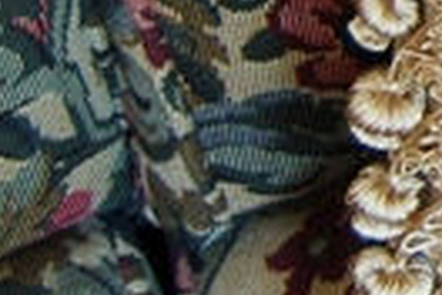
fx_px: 2903
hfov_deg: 7.8
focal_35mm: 236
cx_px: 1189
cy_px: -667
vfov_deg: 5.4
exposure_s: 1/30
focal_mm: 23
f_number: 3.8
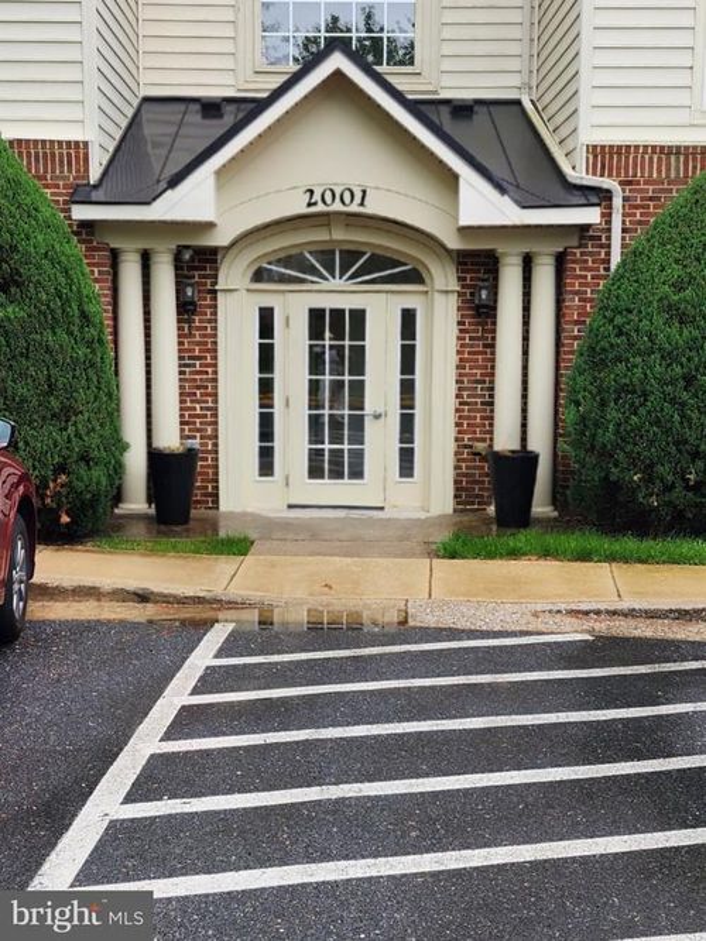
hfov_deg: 58.9
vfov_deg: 73.9
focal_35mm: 23
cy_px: 470
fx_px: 626
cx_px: 353
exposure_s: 1/182
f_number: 1.8
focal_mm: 6.4
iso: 20
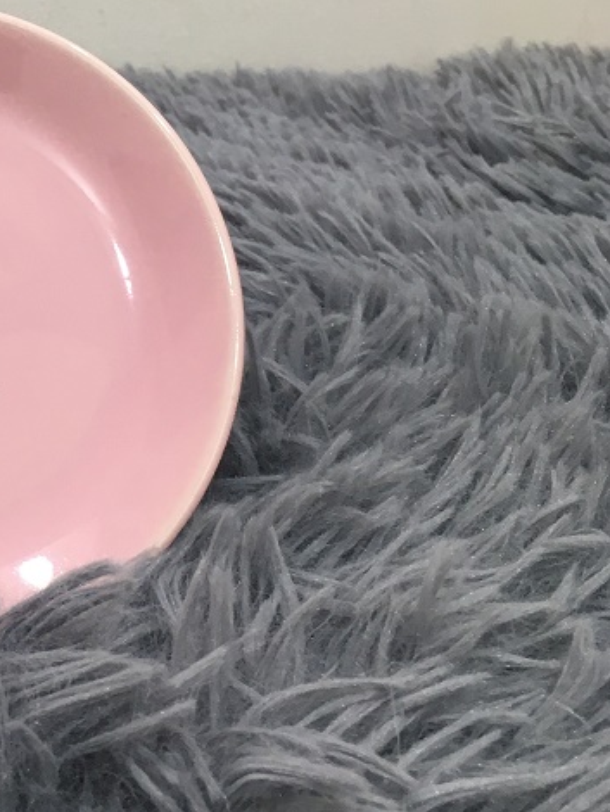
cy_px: 119
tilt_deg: -17.8
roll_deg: +0.3
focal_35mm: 74
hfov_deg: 18.9
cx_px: -112
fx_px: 1737
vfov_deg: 25.7
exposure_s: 1/33
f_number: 2.2
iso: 80
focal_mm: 4.15
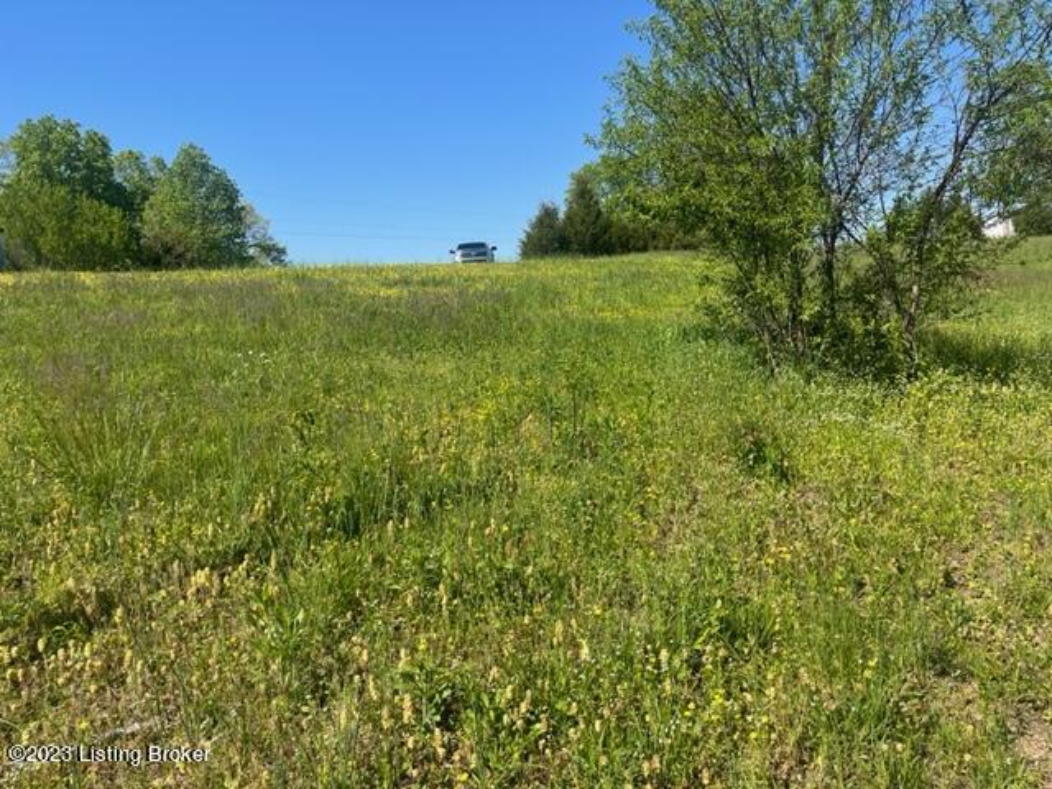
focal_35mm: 26
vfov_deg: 53.1
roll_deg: +4.2
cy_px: 394
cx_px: 526
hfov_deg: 67.3
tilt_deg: -3.1
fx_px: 790
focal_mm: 5.1
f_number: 1.6
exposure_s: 1/2632
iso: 50
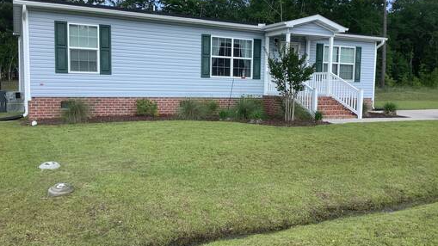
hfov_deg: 58.0
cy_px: 114
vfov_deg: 34.6
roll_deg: -1.9
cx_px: 219
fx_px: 395
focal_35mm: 34
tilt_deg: -5.6
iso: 25
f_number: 2.4
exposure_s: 1/532
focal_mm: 3.3
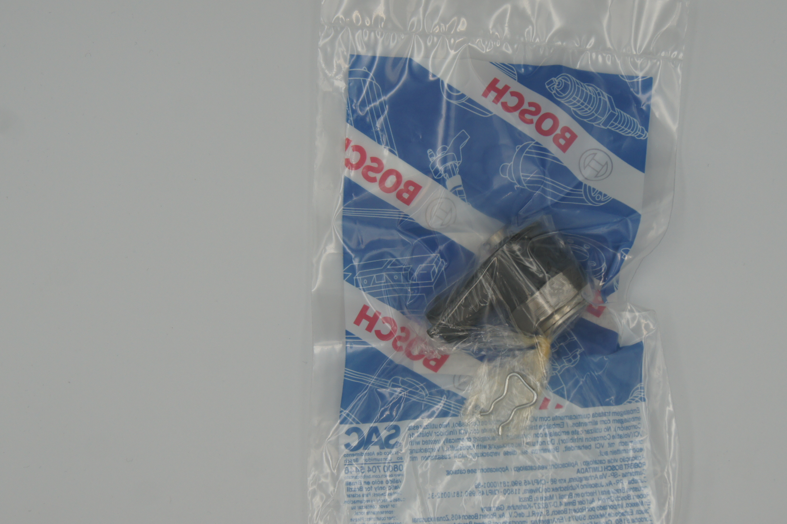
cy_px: 289
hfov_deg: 31.8
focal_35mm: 63
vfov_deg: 21.5
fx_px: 1376
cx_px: 483
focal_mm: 30
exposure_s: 1/320
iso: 200
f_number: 5.6
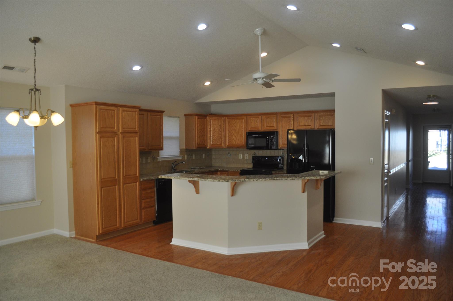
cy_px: 150
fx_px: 339
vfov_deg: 47.8
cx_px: 226
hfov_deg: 67.4
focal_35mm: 27
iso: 450
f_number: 4
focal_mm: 18
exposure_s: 1/60
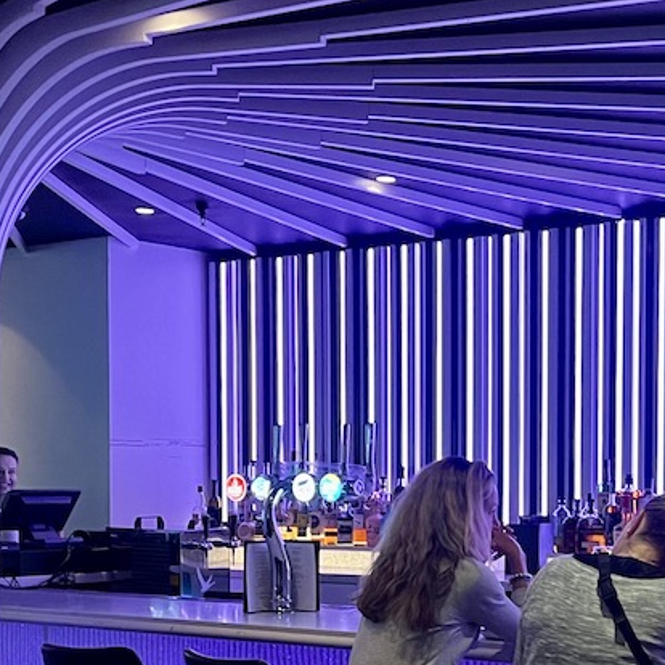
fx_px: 1543
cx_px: 572
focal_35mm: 71
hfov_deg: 23.8
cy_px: 541
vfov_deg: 23.9
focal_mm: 5.7
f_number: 1.5
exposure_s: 1/51
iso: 400
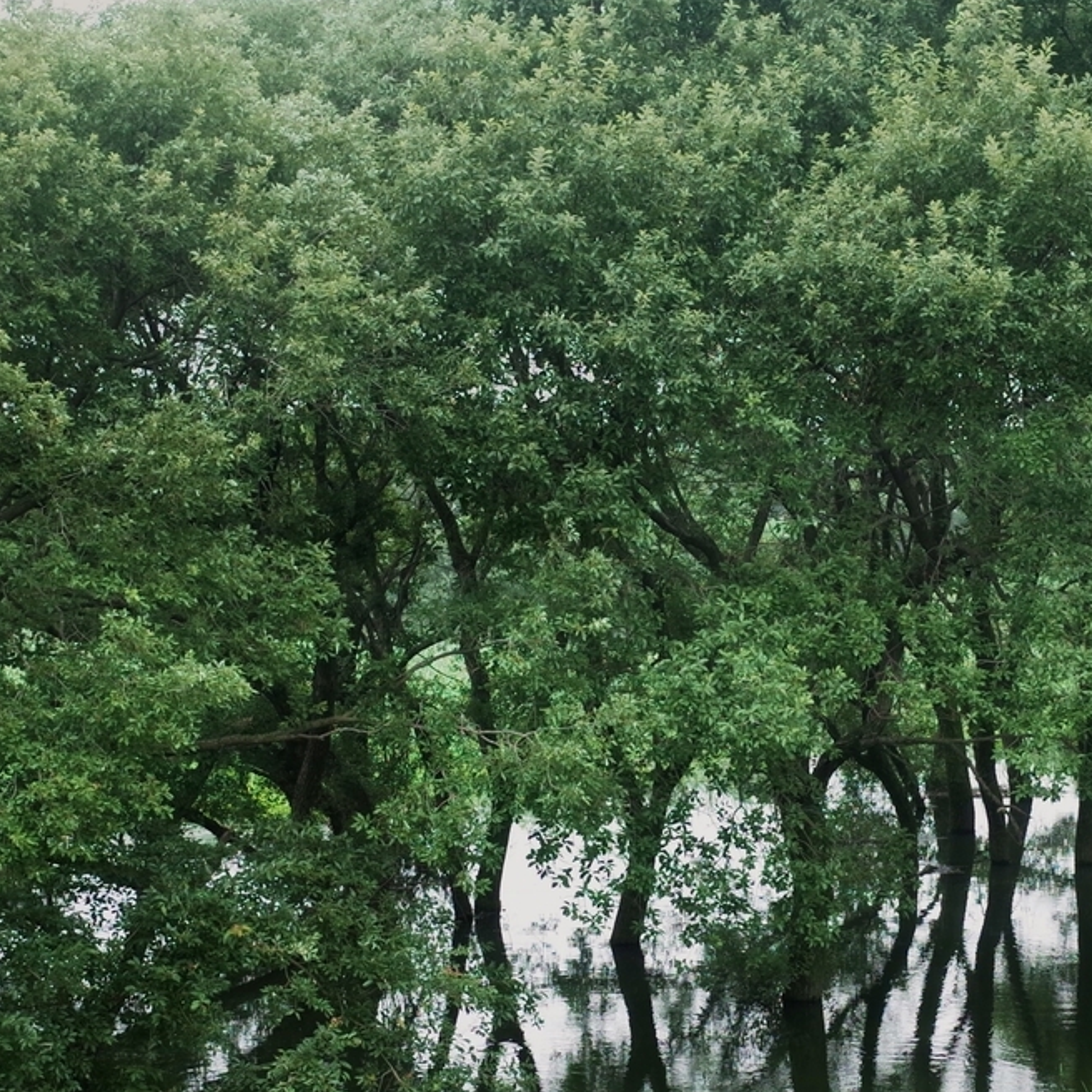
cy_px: 648
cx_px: 736
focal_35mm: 73
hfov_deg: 23.6
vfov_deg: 23.6
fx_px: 2605
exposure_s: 1/250
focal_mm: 18.3
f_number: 2.8
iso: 100
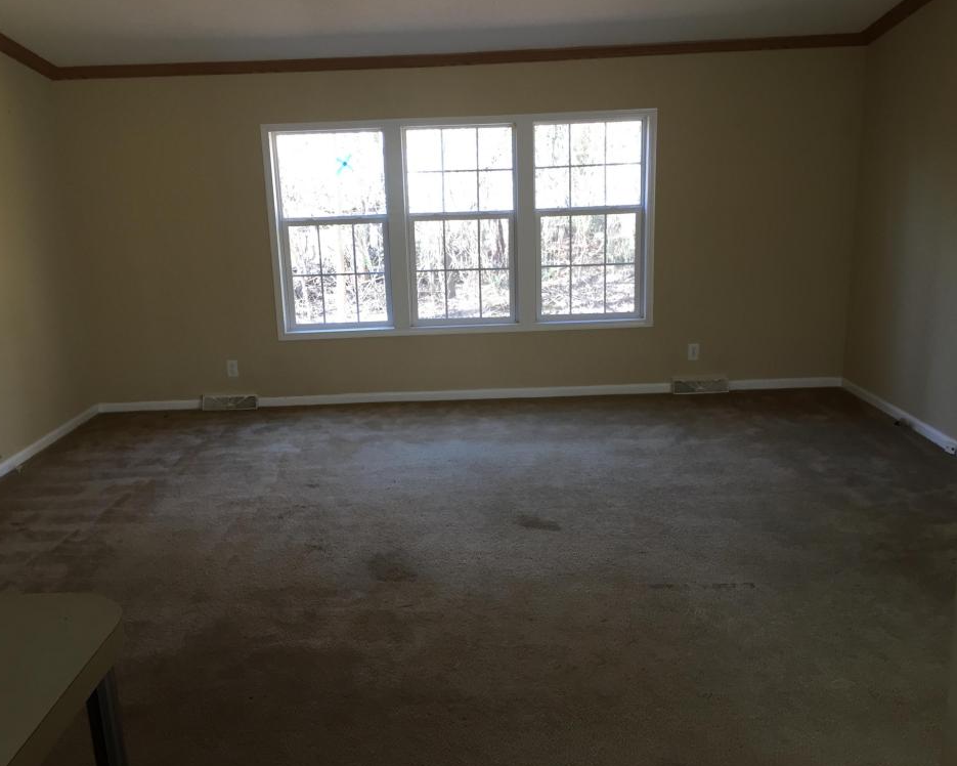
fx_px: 878
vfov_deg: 47.1
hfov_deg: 57.2
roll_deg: +1.9
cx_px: 467
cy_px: 386
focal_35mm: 31
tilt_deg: -12.6
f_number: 2.2
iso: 32
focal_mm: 4.15
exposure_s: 1/40
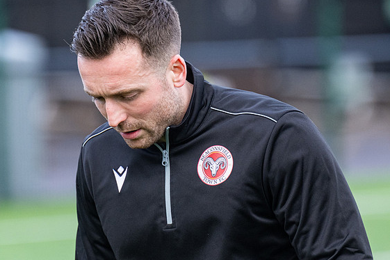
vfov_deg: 2.4
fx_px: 6294
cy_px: 93
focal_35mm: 581
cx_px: 212
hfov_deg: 3.5
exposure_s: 1/1250
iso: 800
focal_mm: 280
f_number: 4
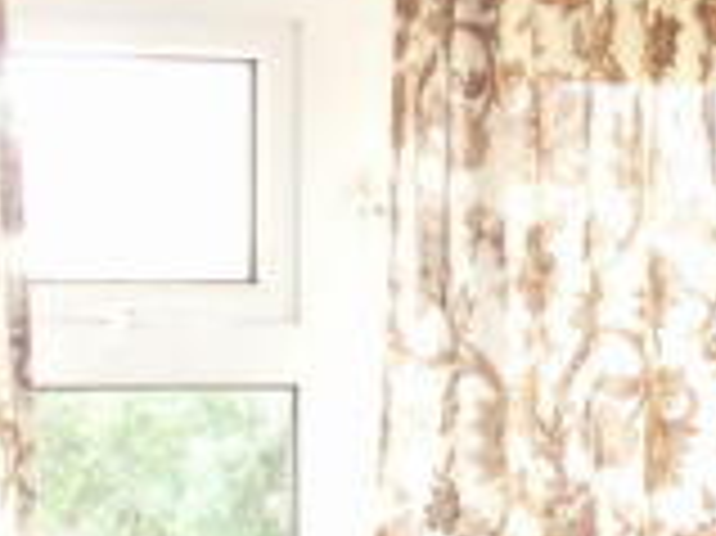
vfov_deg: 10.8
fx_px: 2811
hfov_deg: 13.8
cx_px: 1015
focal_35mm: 136
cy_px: 484
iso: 160
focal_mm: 7.7
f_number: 3.5
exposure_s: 1/40
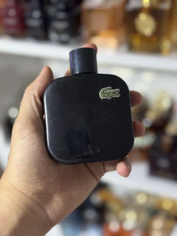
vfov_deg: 39.6
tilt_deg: -31.9
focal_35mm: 48
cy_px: 118
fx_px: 327
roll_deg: +5.0
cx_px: 88
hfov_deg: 30.3
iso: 250
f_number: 1.78
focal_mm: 6.76
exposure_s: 1/50
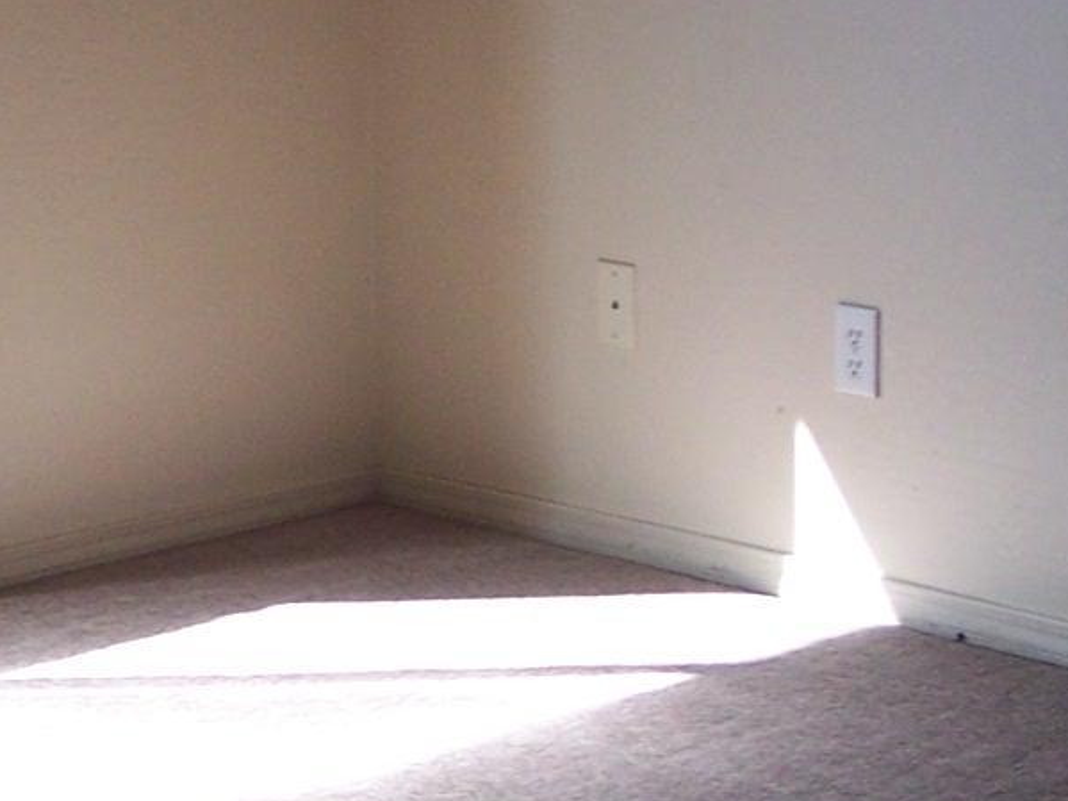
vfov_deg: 11.4
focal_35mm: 130
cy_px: 423
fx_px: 4010
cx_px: 225
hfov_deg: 15.1
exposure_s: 1/100
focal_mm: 6.3
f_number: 2.8
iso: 80
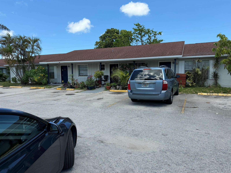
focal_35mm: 24
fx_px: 160
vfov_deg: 56.8
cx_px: 116
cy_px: 86
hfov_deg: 71.6
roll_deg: +0.2
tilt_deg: -5.6
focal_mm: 6.76
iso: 80
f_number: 1.78
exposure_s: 1/2525
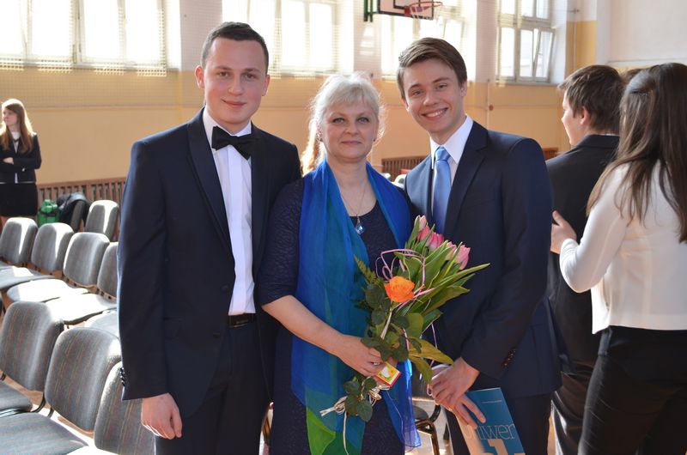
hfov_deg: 46.5
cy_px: 228
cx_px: 344
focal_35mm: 42
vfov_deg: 31.8
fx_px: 800
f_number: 4.5
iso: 400
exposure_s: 1/80
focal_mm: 28
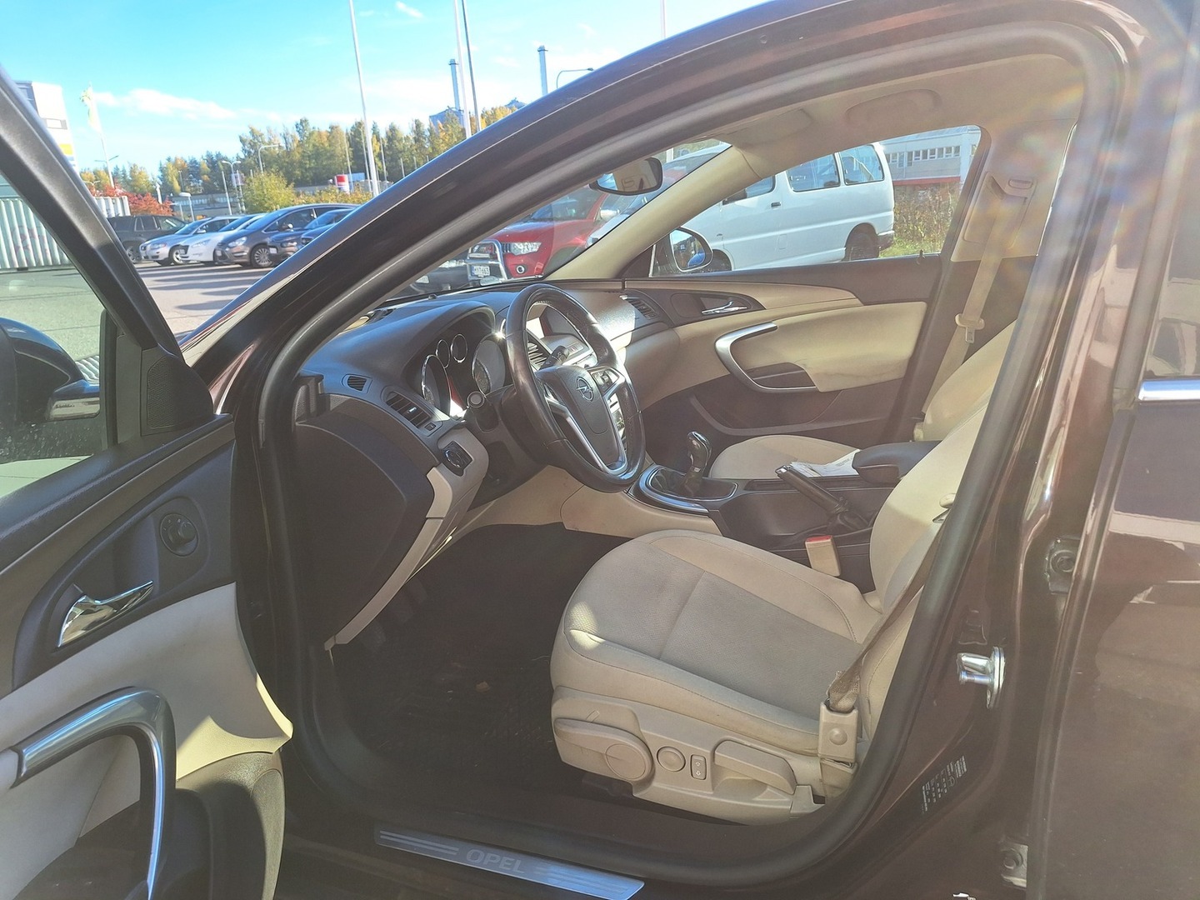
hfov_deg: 73.9
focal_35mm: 23
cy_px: 450
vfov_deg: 58.9
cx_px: 600
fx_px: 797
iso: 40
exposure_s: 1/778
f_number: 1.8
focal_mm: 5.54
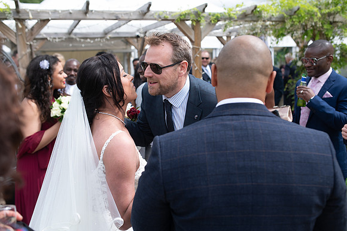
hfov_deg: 54.5
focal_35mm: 35
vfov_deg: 37.8
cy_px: 116
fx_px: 337
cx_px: 174
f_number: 3.2
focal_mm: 35
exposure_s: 1/1000
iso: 125
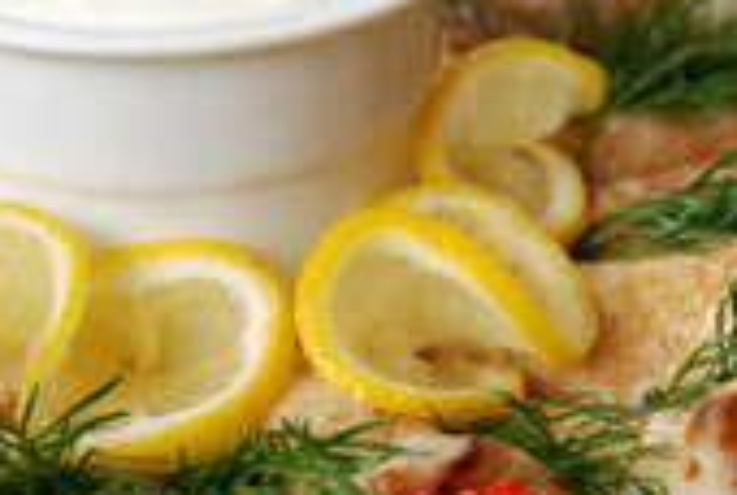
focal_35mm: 198
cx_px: 412
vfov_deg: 7.0
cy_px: 376
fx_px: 4061
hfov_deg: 10.4
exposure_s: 1/30
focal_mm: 50
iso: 450
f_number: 4.8
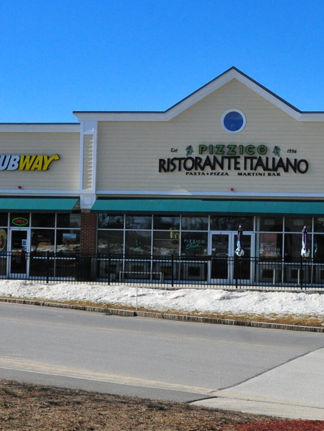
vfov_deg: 26.7
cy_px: 214
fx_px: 911
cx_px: 268
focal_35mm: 73
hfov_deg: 19.9
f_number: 11
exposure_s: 1/1600
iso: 800
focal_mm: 20
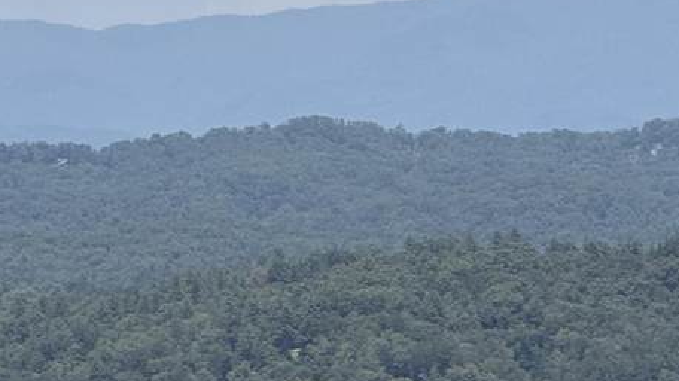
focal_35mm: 367
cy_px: 77
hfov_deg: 5.9
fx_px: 6605
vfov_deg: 3.3
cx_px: 618
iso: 50
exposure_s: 1/1969
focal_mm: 15.66
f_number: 2.8
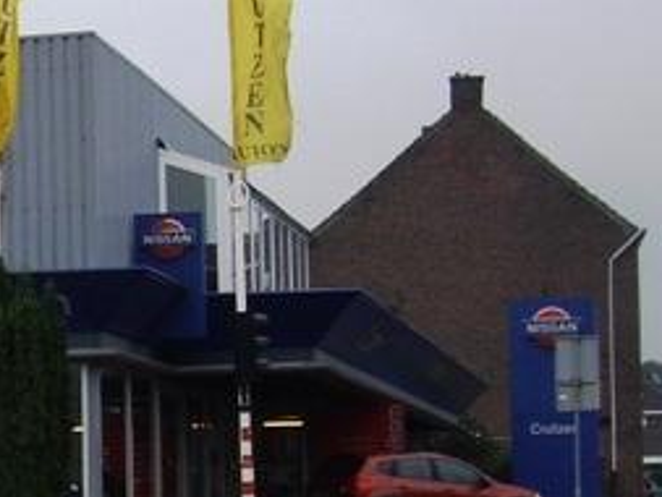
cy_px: 288
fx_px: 1837
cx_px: -131
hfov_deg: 19.3
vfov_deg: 15.4
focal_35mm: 96
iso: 64
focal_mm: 7.9
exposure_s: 1/500
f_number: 2.8
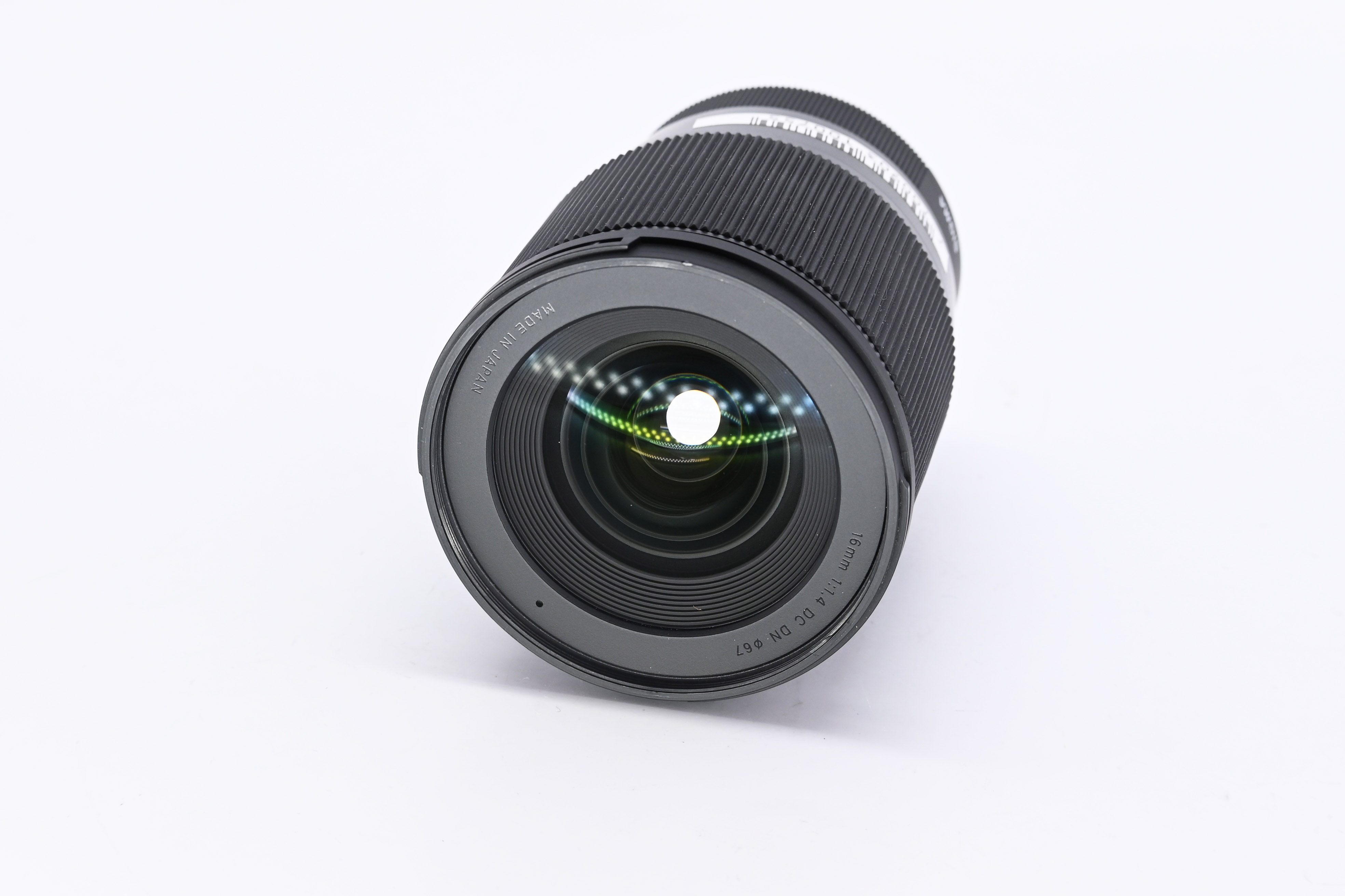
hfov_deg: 25.1
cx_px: 672
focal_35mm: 81
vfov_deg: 16.9
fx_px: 3026
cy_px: 448
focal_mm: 54
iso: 500
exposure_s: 1/160
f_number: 9
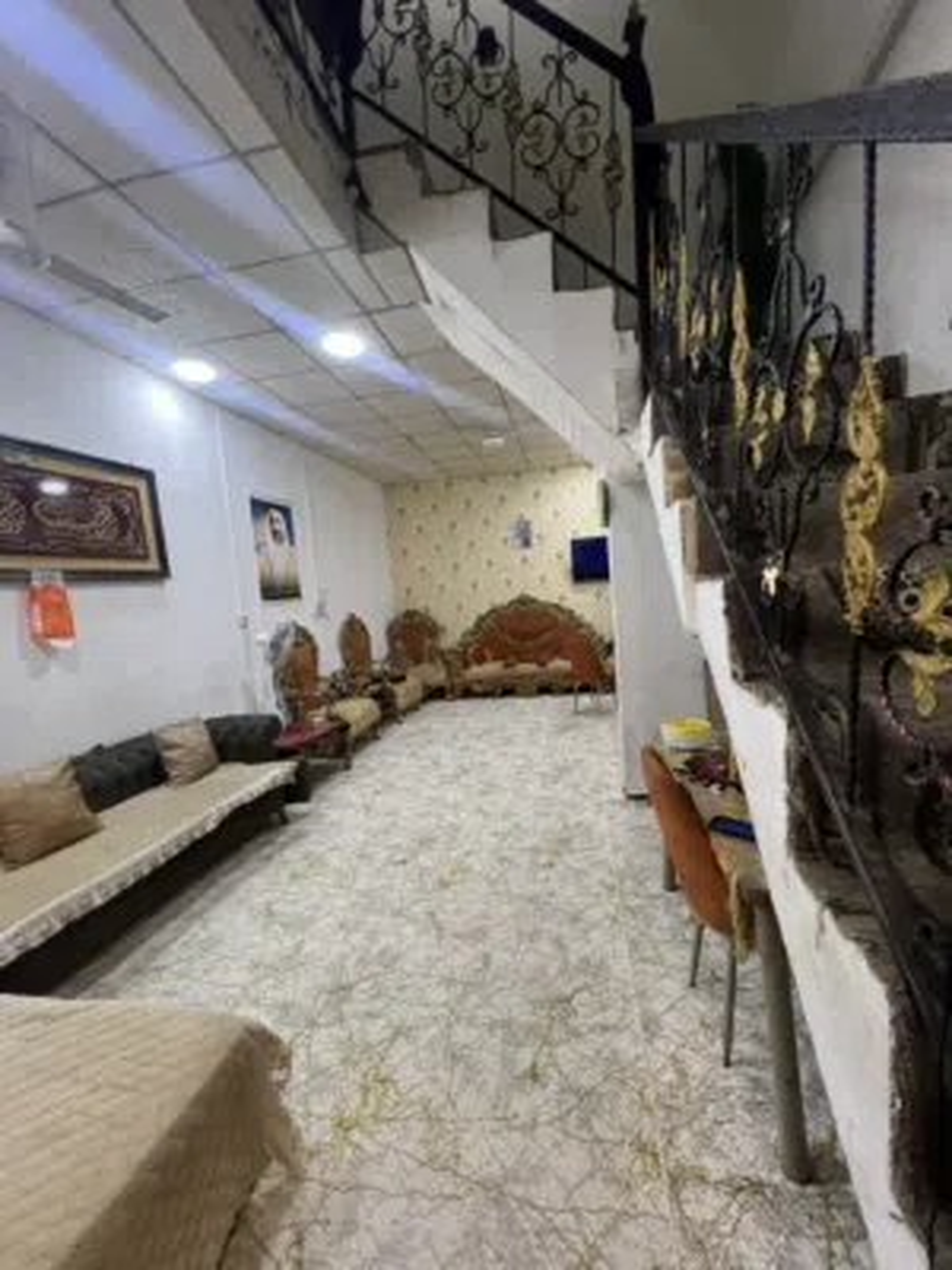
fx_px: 477
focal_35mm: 13
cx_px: 476
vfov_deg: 106.2
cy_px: 635
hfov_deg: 89.9
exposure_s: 1/100
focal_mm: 1.57
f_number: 1.8
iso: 250
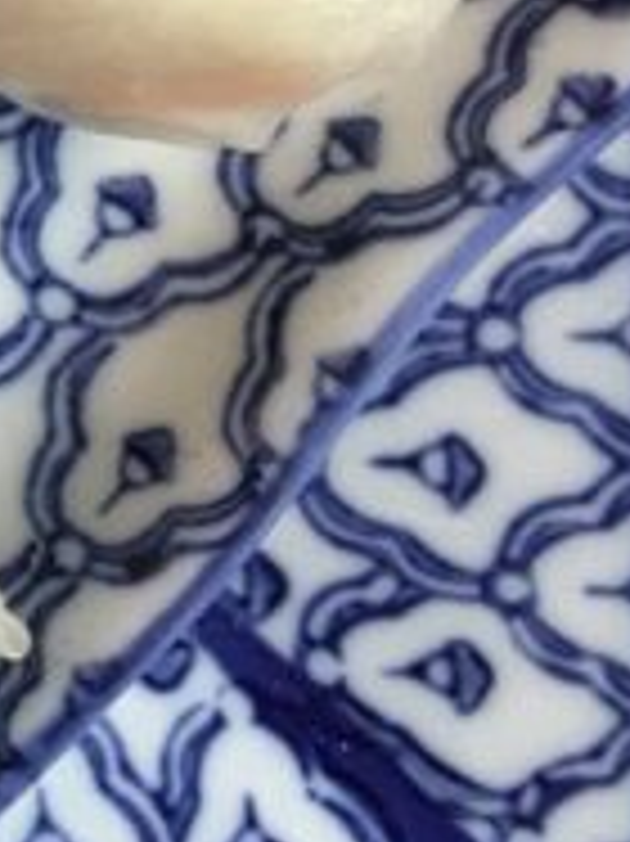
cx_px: -914
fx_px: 3863
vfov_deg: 11.9
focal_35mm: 159
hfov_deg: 8.5
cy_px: -437
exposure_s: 1/33
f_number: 2.2
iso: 25
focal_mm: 4.15
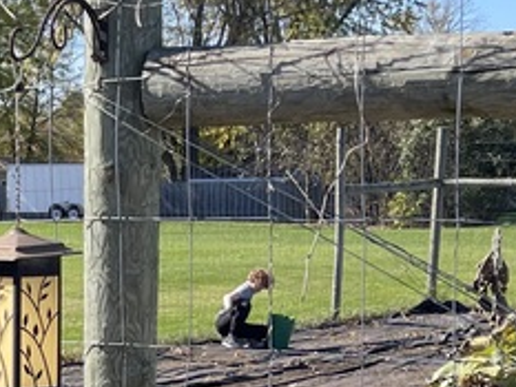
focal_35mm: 110
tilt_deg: -13.3
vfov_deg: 12.9
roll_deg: +0.4
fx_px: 1641
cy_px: 553
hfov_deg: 17.3
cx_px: -55
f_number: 1.6
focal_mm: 5.1
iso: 32
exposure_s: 1/1339
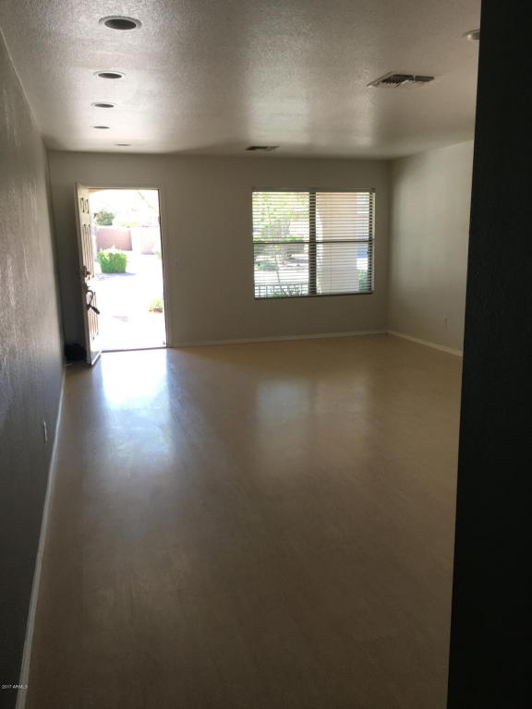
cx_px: 266
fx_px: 594
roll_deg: +1.9
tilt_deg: -10.2
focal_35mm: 29
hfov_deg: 48.2
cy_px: 354
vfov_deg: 61.7
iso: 40
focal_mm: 4.15
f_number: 2.2
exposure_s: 1/120
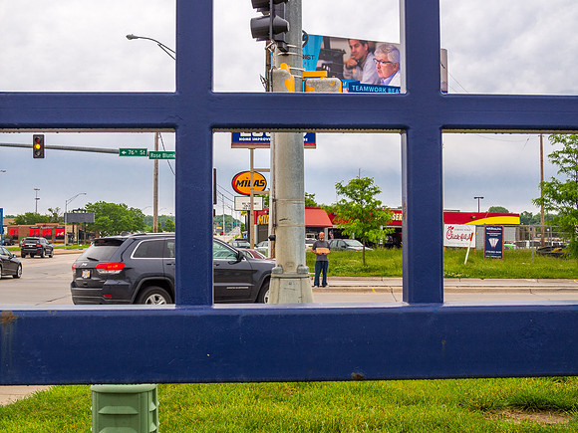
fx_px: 852
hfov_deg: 37.5
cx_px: 289
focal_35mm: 51
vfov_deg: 28.5
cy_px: 216
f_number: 8
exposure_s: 1/250
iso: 200
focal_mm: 25
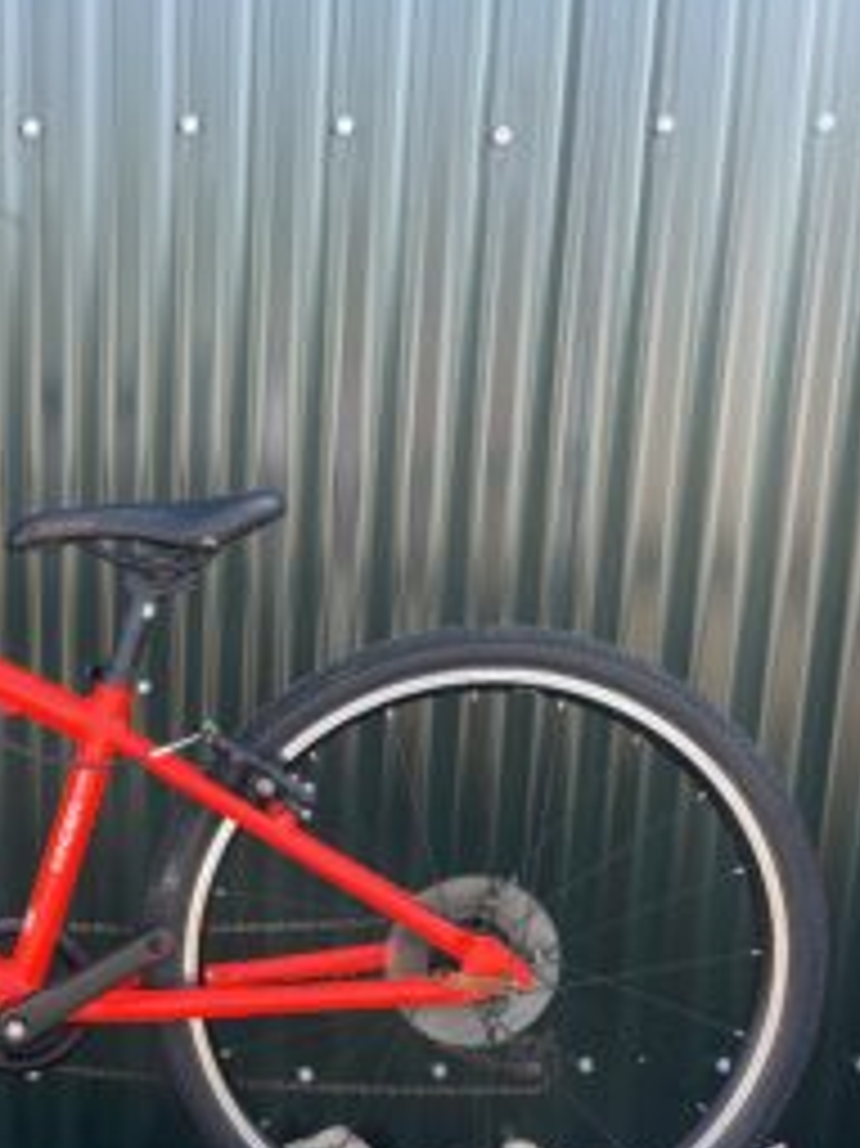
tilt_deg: -13.5
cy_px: 792
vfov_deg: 38.4
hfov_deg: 27.6
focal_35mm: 49
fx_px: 1625
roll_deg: +1.3
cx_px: -41
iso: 40
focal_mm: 5.1
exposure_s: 1/223
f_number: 1.6
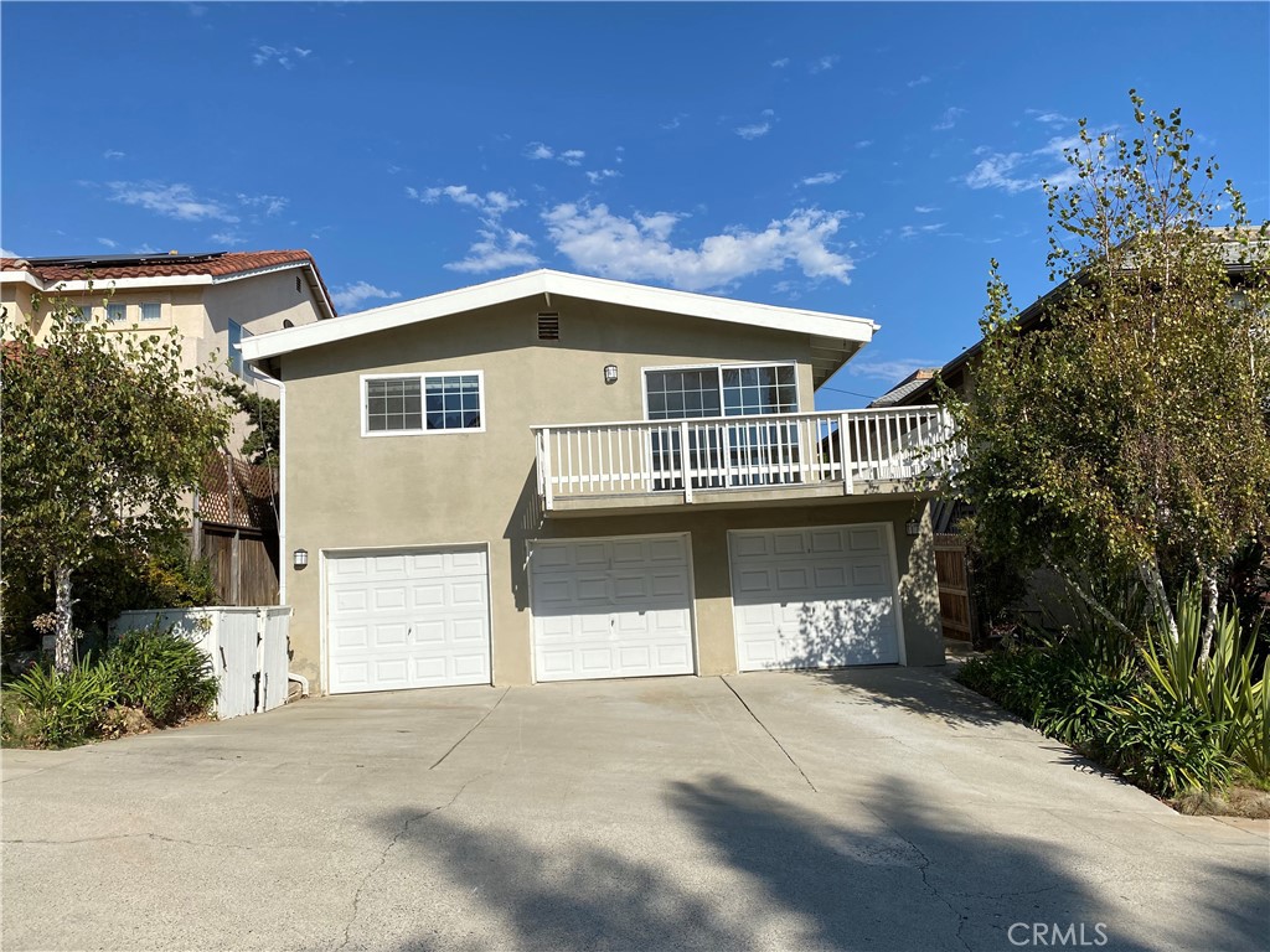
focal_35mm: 26
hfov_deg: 67.3
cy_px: 476
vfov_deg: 53.1
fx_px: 954
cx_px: 635
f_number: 1.8
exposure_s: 1/5495
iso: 32
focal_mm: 4.25
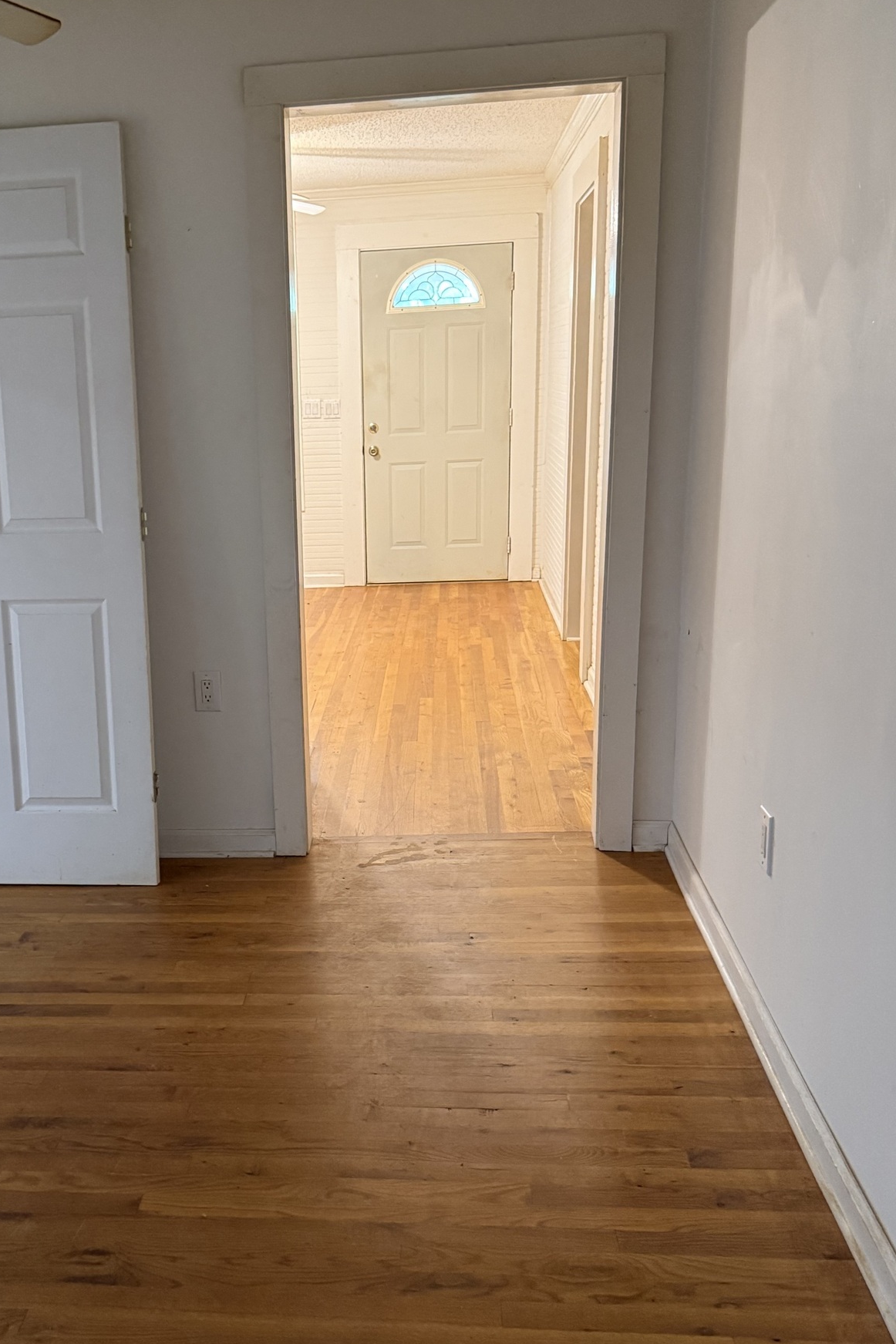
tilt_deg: -15.2
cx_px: 285
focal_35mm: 33
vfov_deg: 57.2
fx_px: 1232
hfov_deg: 39.4
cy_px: 720
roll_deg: +3.2
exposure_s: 1/60
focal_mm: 6.76
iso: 800
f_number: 1.78
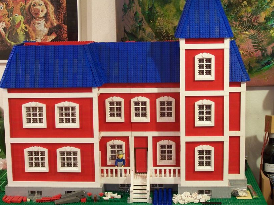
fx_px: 586
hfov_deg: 26.3
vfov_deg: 19.9
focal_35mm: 74
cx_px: 122
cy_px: 98
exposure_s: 1/2
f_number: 3.1
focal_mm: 9.8
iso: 80
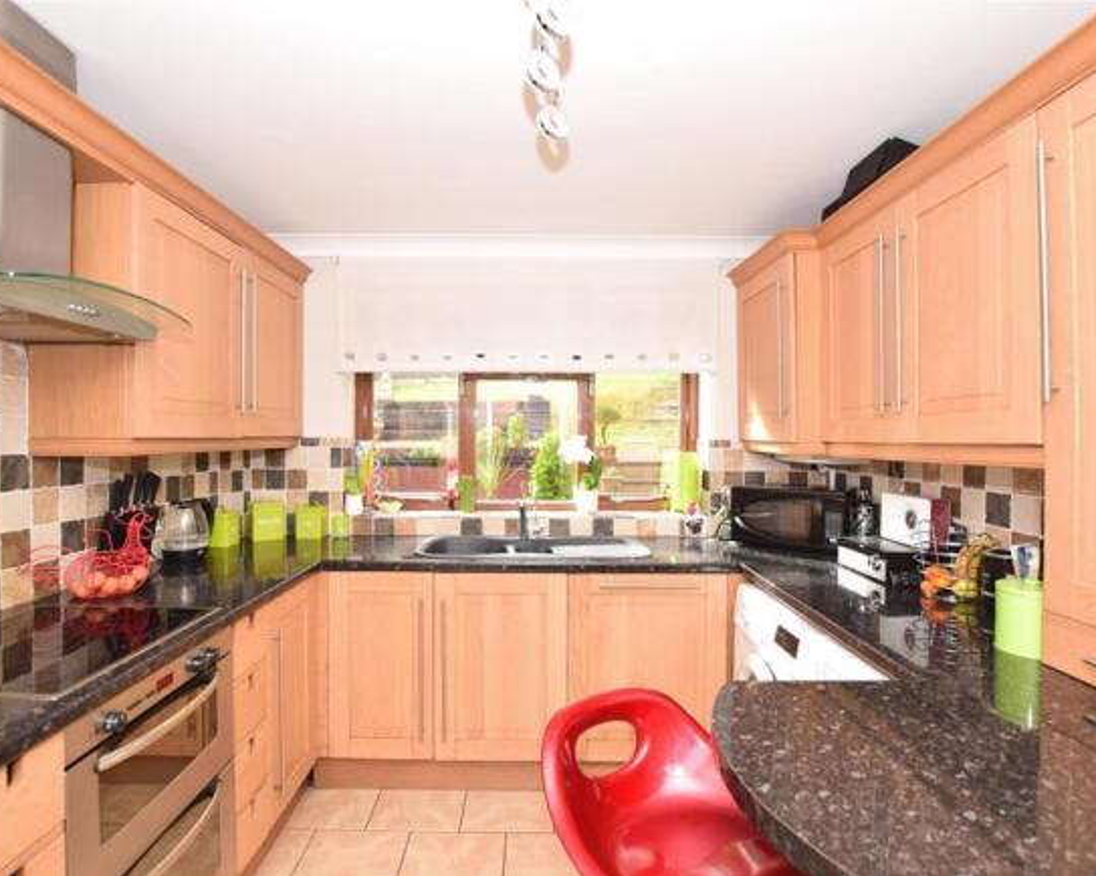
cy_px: 439
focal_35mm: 17
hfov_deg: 89.6
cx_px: 535
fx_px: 551
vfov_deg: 76.9
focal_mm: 10
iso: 400
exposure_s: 1/125
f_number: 5.6
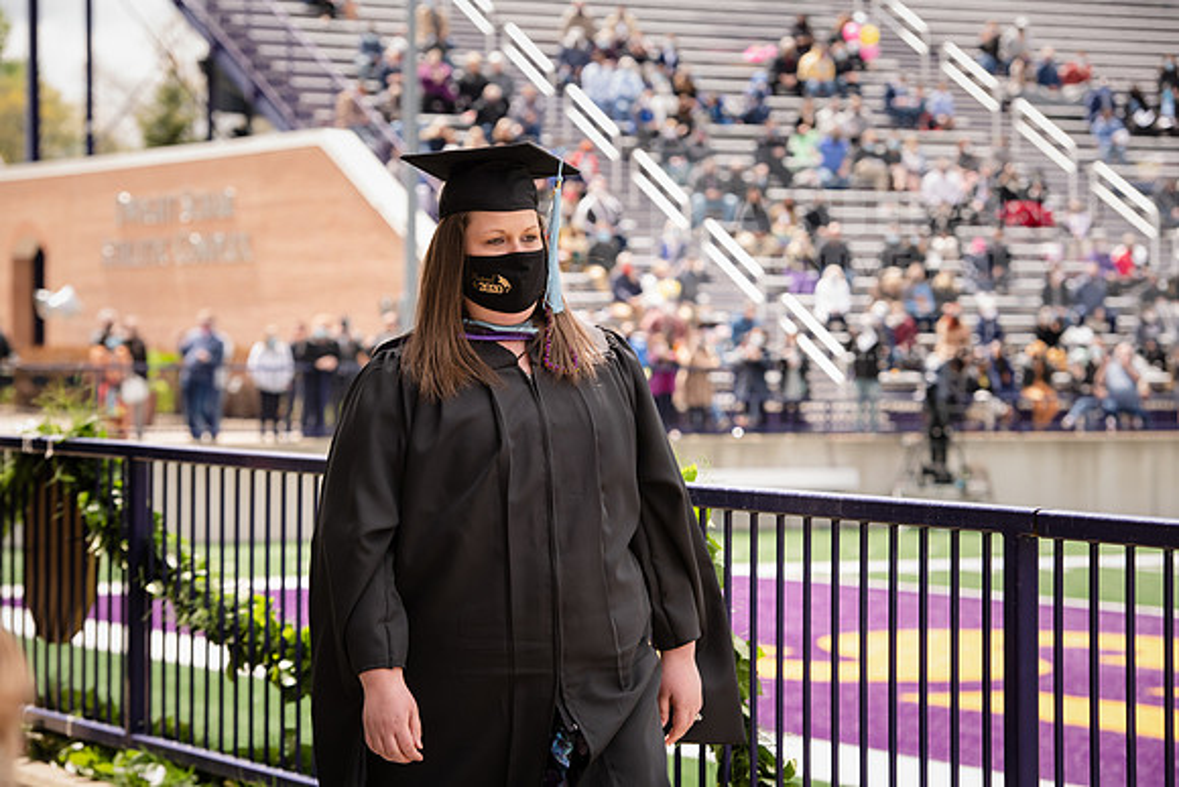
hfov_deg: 17.1
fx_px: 3931
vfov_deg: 11.4
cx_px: 590
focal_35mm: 120
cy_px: 394
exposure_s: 1/500
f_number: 5.6
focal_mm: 120
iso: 400
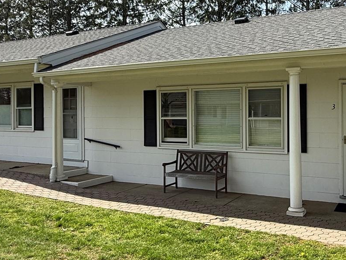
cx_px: 224
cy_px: 115
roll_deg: -0.3
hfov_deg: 50.6
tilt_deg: +1.8
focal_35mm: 36
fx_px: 360
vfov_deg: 39.6
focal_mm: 2.22
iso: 50
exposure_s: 1/853
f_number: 2.2
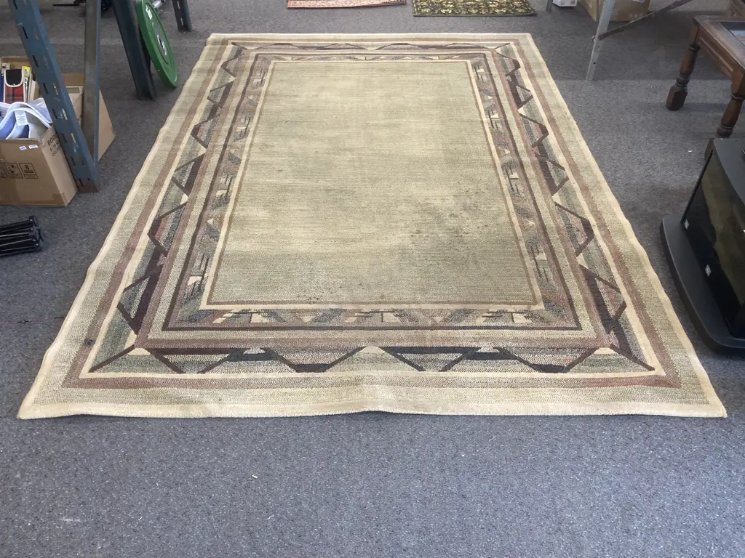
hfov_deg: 63.4
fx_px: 603
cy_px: 279
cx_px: 372
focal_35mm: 28
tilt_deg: -41.0
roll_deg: -1.9
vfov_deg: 49.7
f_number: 1.8
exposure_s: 1/50
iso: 80
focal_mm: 3.99
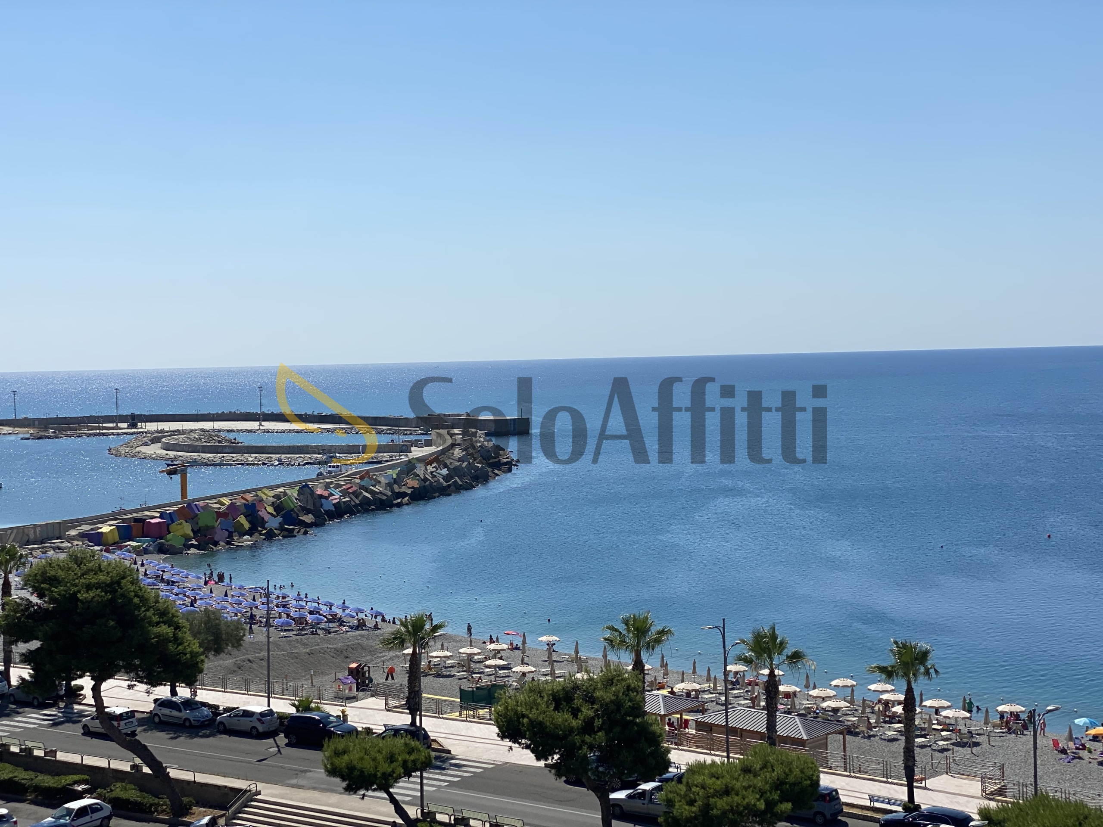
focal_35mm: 52
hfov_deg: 36.8
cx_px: 552
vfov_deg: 28.0
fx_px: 1657
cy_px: 414
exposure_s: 1/3690
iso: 20
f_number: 2
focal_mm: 6
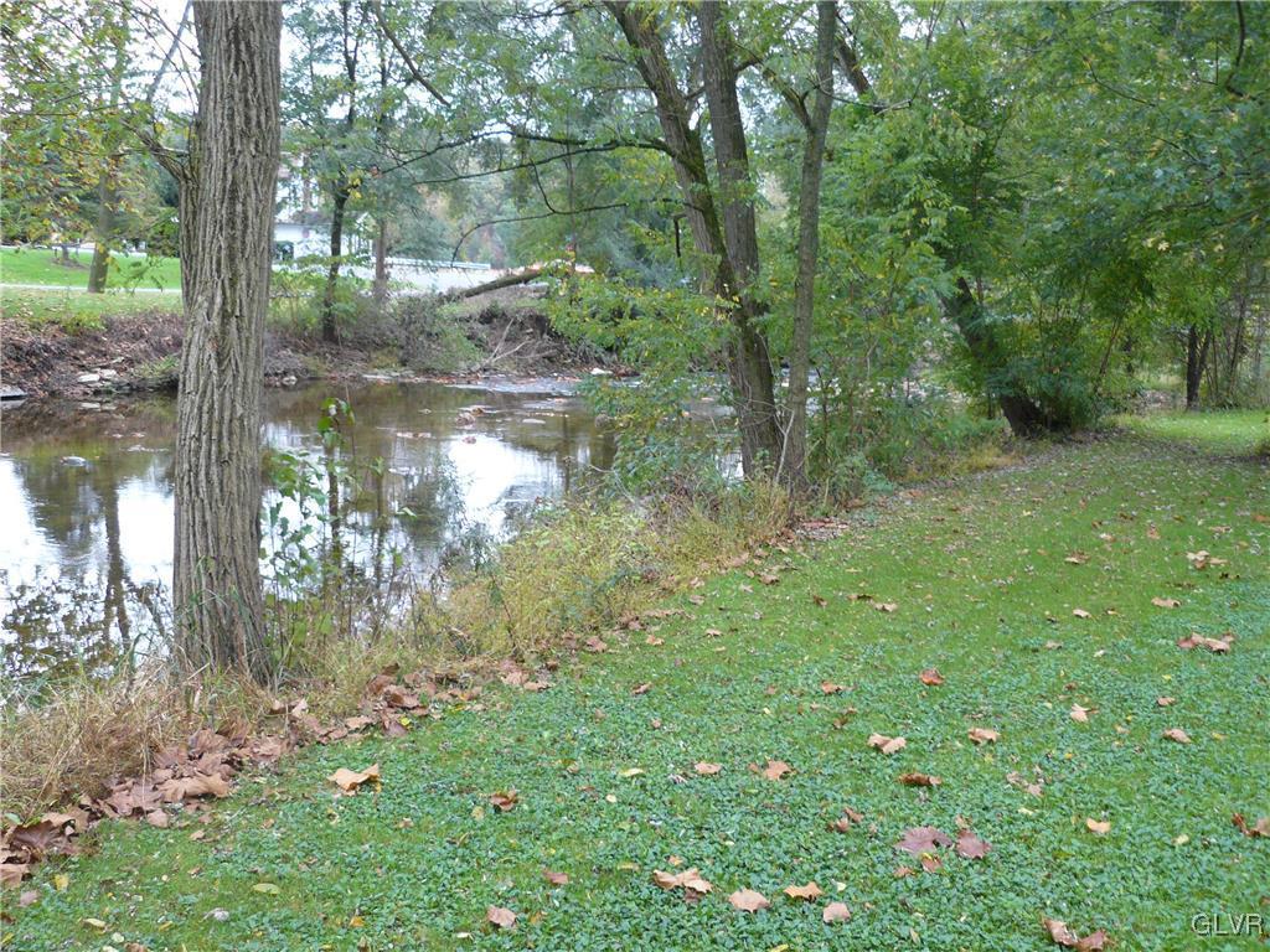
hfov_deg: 51.4
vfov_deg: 39.7
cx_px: 635
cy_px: 476
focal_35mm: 36
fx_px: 1321
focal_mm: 6
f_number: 2.8
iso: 125
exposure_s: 1/30
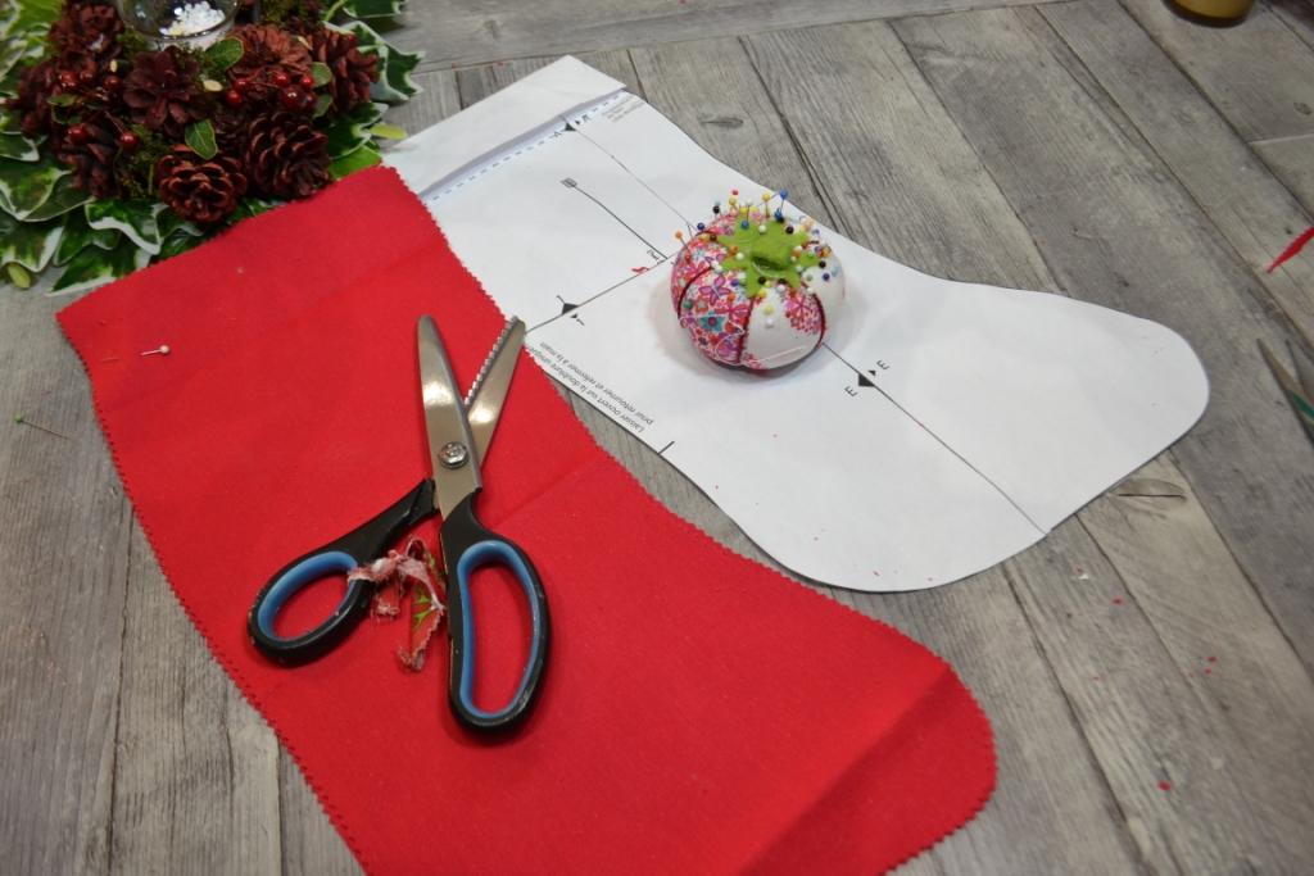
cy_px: 438
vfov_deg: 47.9
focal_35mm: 27
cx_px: 657
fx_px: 986
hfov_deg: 67.4
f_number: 4
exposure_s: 1/60
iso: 400
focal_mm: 18
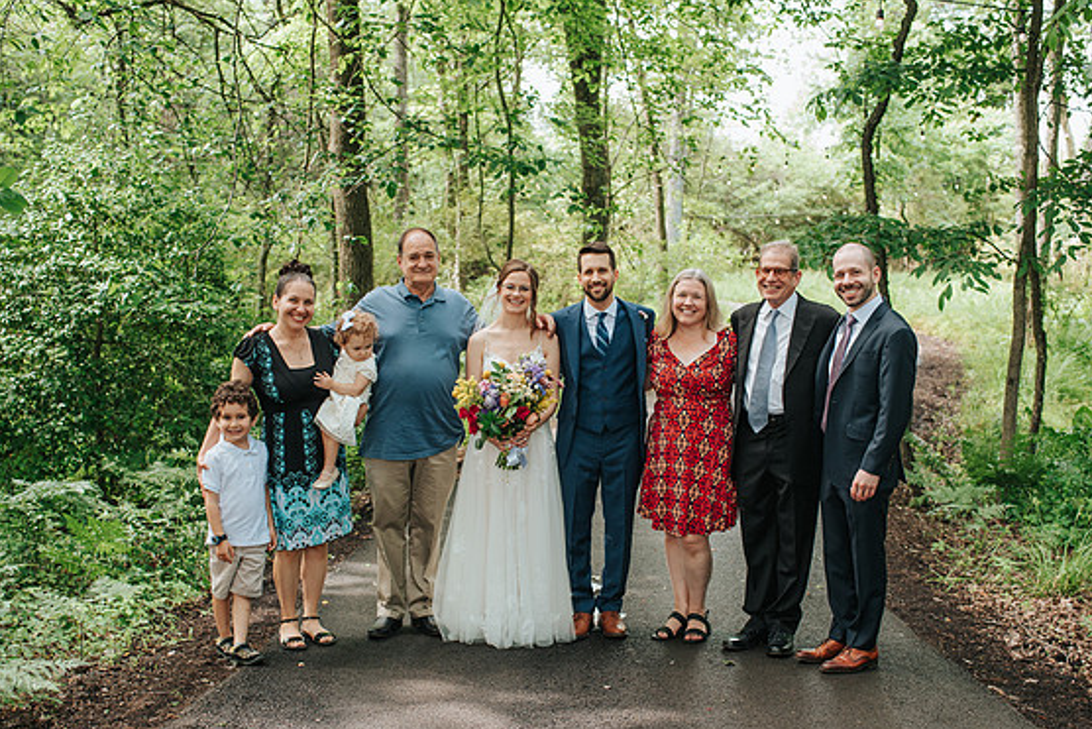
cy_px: 446
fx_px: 1335
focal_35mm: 44
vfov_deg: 30.4
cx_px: 548
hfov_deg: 44.5
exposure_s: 1/250
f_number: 3.2
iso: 400
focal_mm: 35
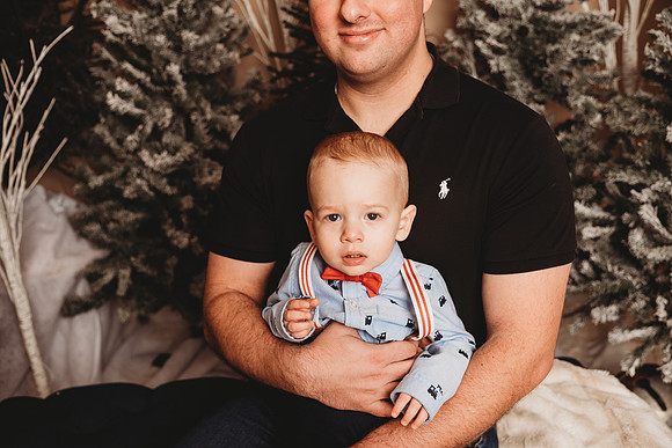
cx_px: 336
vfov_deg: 30.5
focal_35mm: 44
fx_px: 821
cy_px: 224
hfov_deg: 44.5
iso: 100
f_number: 4
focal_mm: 44
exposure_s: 1/160
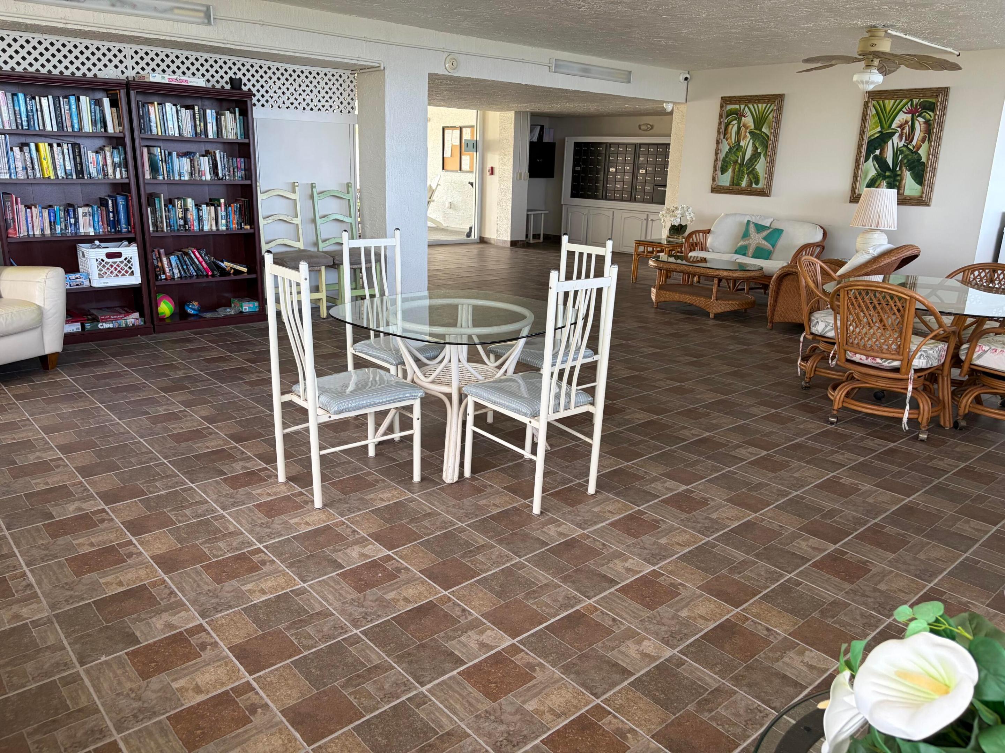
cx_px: 502
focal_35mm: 26
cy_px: 376
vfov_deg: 53.1
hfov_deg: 67.3
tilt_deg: -15.4
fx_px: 755
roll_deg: -1.2
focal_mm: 5.96
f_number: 1.6
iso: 125
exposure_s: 1/104
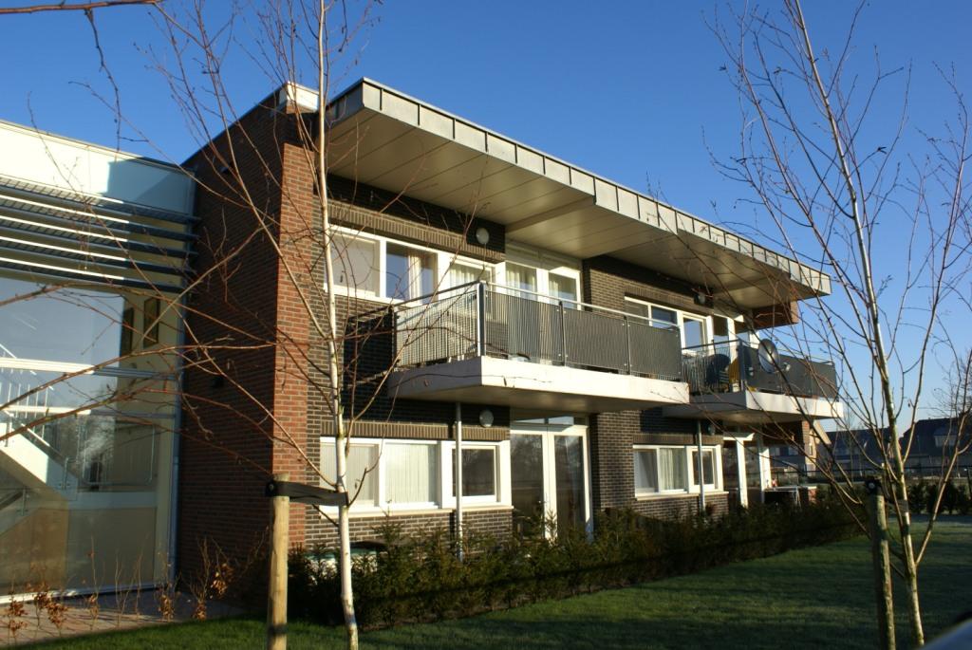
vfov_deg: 48.0
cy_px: 325
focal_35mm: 27
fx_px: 730
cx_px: 486
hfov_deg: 67.3
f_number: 10
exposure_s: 1/80
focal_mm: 18
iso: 100
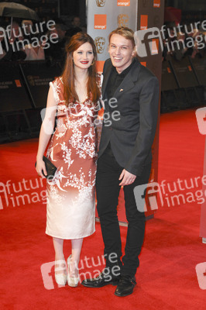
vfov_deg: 23.4
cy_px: 155
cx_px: 103
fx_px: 748
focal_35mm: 87
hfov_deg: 15.7
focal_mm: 58
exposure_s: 1/160
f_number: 4.5
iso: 400
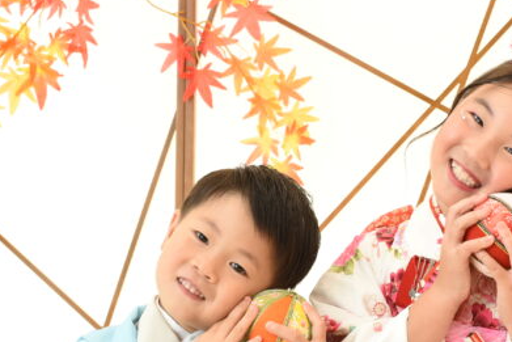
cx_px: 477
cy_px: 344
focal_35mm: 131
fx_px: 1864
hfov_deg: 15.4
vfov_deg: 10.4
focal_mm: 50
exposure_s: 1/160
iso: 2000
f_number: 8
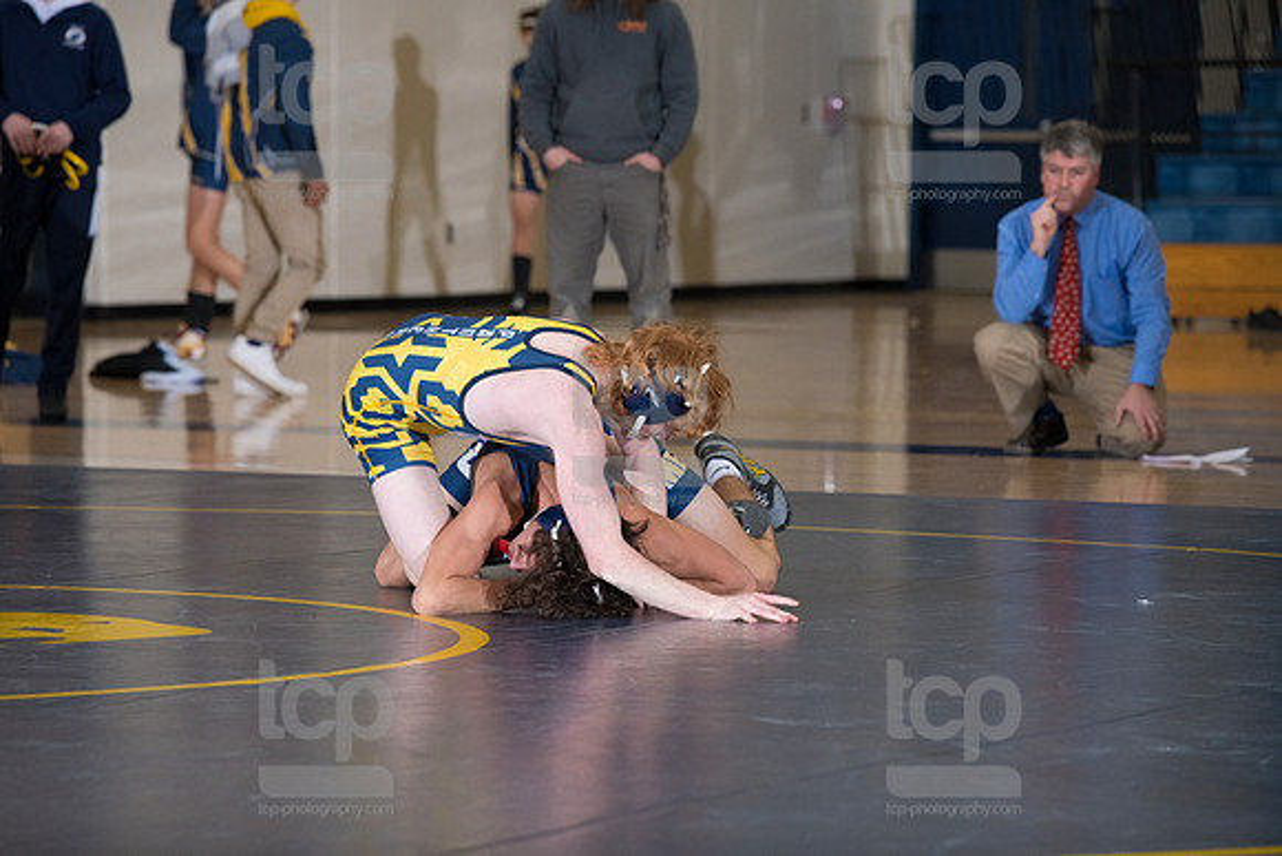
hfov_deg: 10.3
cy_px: 428
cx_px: 641
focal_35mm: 200
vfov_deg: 6.9
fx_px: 7124
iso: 1250
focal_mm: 200
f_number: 5.6
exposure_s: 1/250
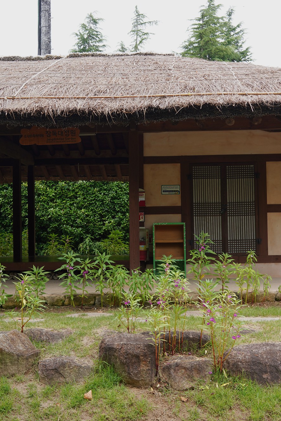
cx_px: 164
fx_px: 620
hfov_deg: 25.5
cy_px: 210
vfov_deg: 37.5
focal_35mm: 53
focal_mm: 35
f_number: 7.1
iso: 100
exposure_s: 1/100
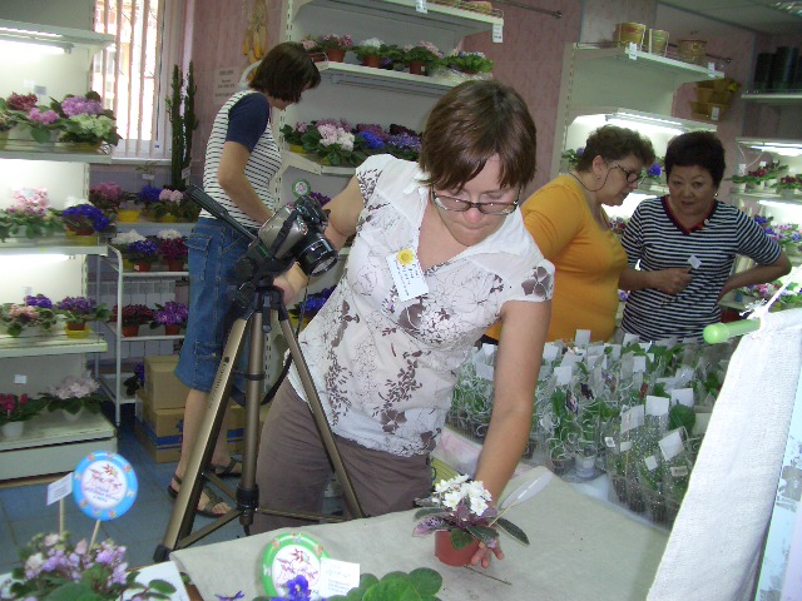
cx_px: 401
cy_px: 300
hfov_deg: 52.6
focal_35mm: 35
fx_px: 811
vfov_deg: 40.7
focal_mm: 5.8
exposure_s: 1/60
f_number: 2.6
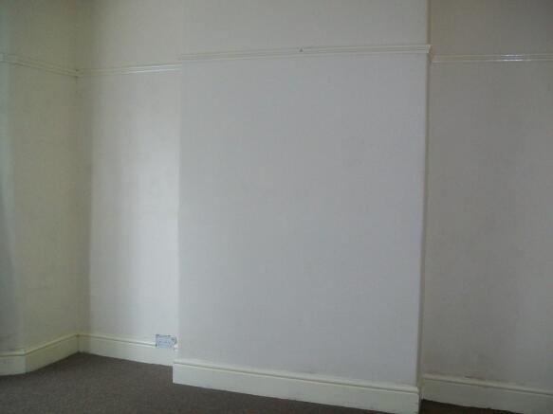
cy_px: 207
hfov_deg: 51.4
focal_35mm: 36
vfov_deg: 39.6
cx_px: 276
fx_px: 575
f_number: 2.7
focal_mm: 6
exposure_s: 1/60
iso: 160
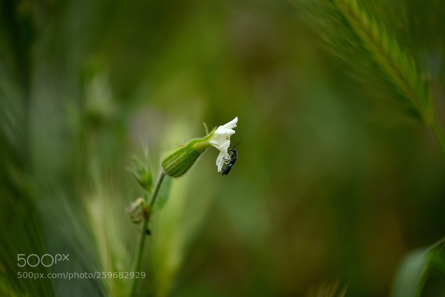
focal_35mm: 200
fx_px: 2473
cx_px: 222
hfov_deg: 10.3
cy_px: 148
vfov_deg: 6.9
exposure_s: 1/500
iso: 100
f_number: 4
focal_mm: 200
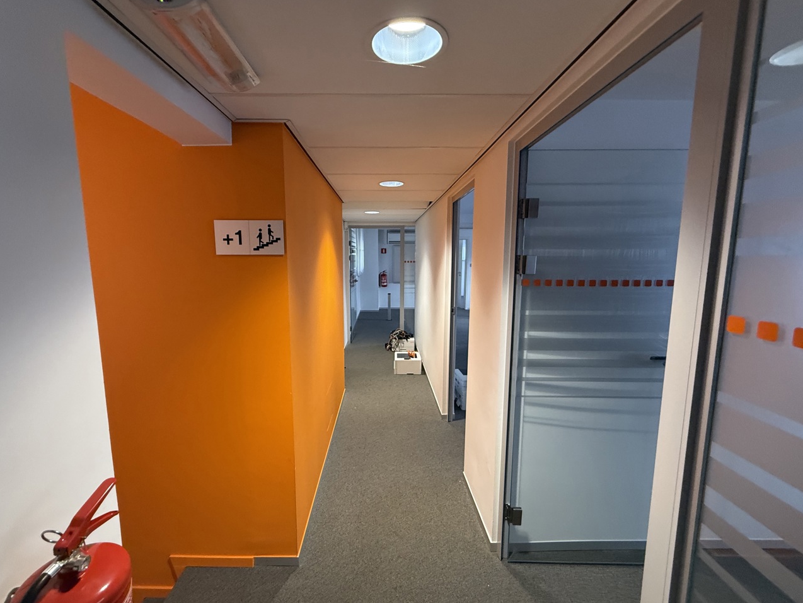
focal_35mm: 15
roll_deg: +0.2
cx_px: 389
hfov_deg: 98.1
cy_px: 300
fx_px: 348
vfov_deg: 81.8
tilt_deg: -5.0
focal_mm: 2.22
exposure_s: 1/103
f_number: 2.2
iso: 320
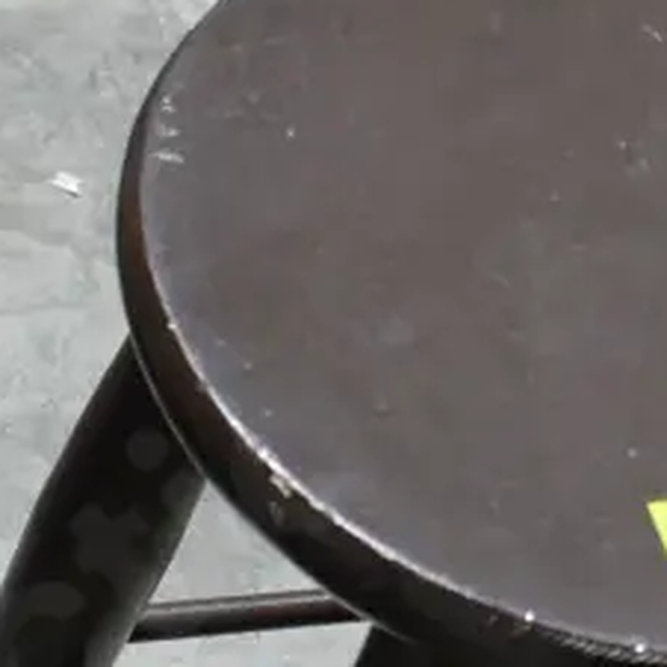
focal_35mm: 144
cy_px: 726
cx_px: -53
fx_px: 3139
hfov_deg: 12.0
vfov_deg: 11.9
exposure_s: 1/60
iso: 400
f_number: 4
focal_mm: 18
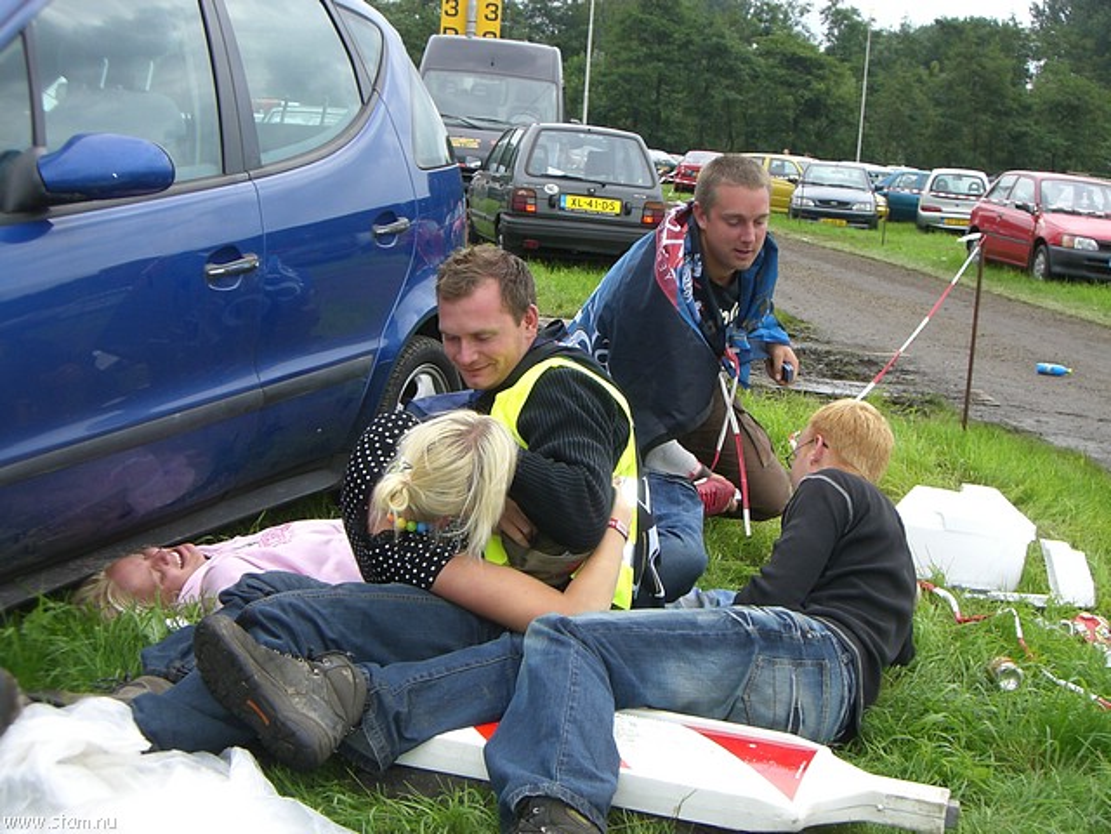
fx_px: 1765
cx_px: 556
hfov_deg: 34.9
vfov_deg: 26.6
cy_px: 417
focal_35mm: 55
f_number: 3.3
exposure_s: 1/320
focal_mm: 9
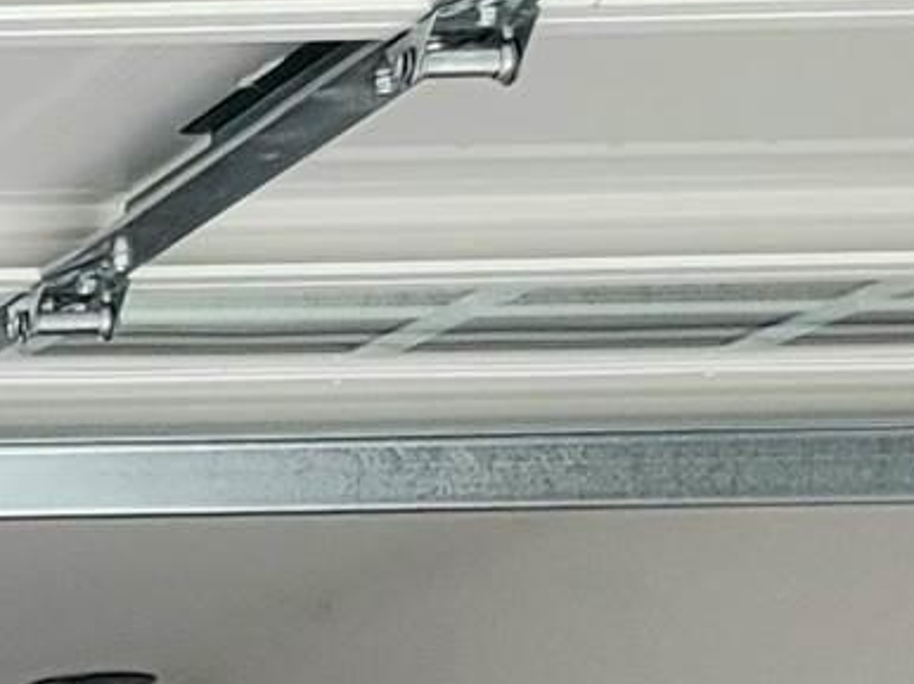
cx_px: -2084
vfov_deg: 6.6
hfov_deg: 7.9
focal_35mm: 207
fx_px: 5462
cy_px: 1934
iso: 40
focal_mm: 5.4
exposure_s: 1/588
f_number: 1.8
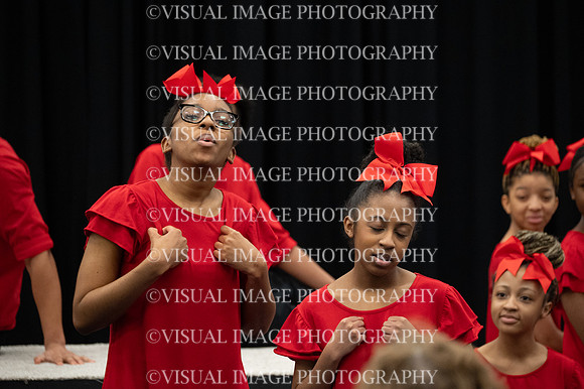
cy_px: 194
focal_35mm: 198
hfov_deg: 10.4
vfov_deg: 6.9
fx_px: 3210
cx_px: 292
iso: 8000
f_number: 6.3
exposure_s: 1/125
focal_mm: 198
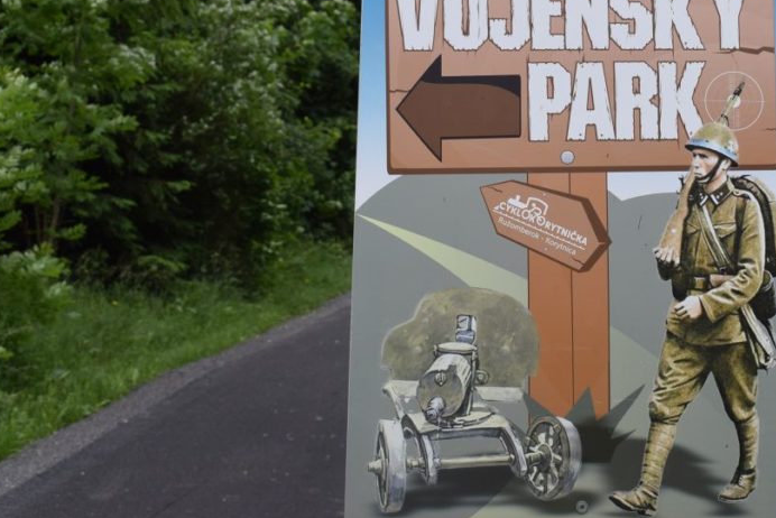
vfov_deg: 19.1
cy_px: 169
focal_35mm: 71
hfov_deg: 28.2
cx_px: 524
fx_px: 1531
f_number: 8
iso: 220
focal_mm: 32
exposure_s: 1/250
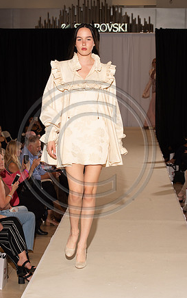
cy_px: 149
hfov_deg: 15.6
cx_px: 87
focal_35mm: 84
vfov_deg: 24.6
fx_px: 684
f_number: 9
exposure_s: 1/250
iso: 800
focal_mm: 80
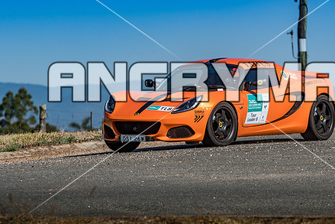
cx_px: 213
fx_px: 2765
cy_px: 82
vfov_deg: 4.6
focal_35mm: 297
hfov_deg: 6.9
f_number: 4.5
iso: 100
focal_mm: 150
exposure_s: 1/2500
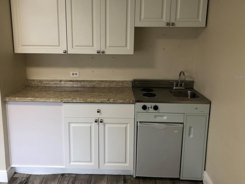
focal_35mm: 33
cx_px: 107
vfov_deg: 42.8
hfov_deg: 55.2
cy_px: 77
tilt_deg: -10.6
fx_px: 234
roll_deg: +0.2
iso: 40
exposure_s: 1/30
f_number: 1.8
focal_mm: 3.99
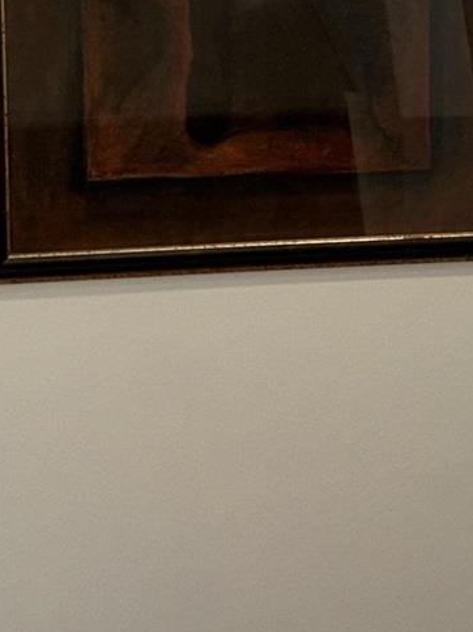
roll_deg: +0.3
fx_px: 2260
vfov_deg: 15.5
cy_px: -72
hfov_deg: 11.9
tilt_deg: -11.2
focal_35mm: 124
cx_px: 392
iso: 40
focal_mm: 5.96
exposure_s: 1/23
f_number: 1.6
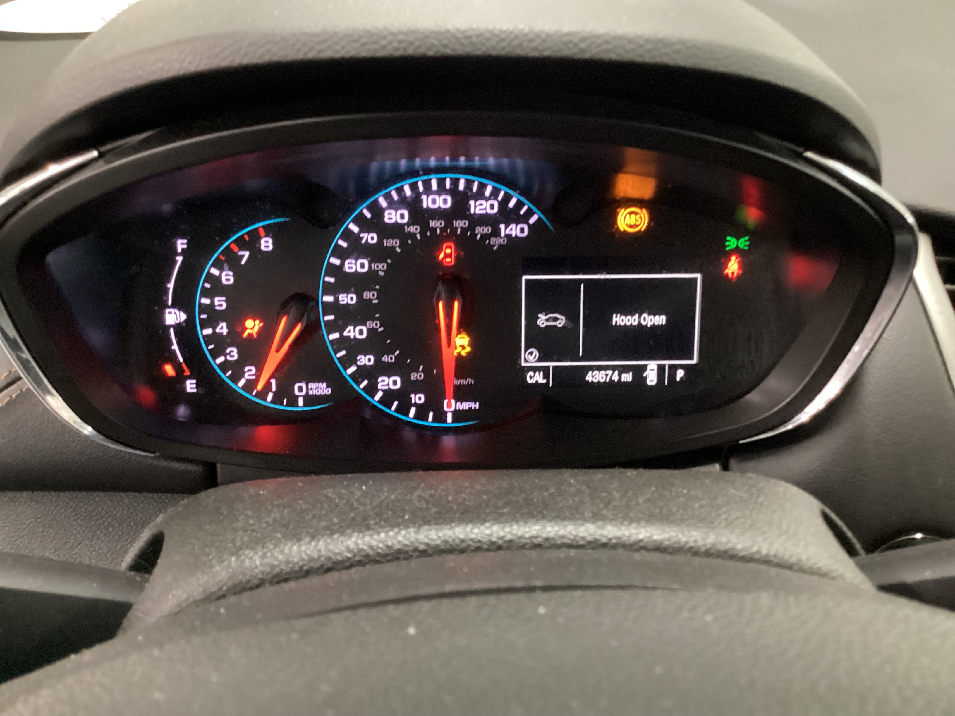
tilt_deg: -30.9
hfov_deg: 58.4
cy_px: 358
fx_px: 855
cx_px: 478
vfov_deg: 45.4
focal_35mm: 31
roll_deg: -2.8
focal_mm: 3.3
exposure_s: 1/17
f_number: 2.4
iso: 640
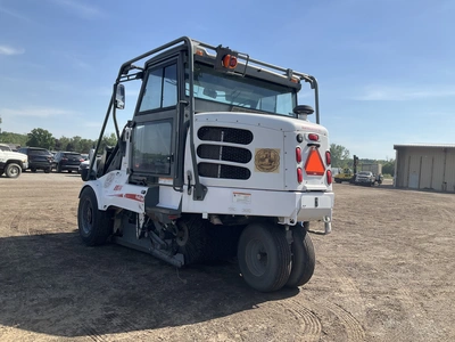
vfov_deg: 48.2
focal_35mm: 29
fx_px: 381
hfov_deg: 61.7
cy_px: 171
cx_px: 228
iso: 25
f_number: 1.8
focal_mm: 3
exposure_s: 1/1675
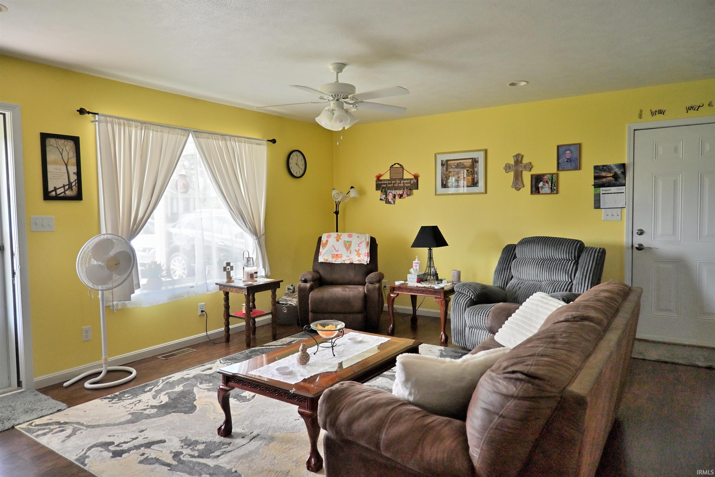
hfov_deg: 73.8
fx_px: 477
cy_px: 238
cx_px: 358
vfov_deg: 53.1
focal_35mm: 24
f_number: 4
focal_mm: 16
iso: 320
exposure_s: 1/250
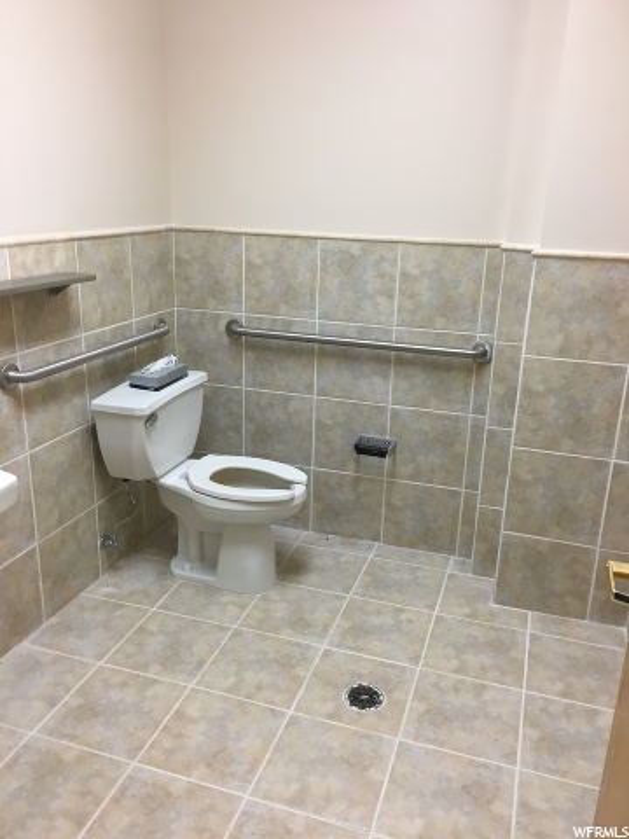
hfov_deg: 48.2
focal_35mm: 29
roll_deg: -2.1
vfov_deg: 61.7
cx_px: 314
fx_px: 703
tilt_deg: -16.1
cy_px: 420
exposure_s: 1/30
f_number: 2.2
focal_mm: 4.15
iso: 50
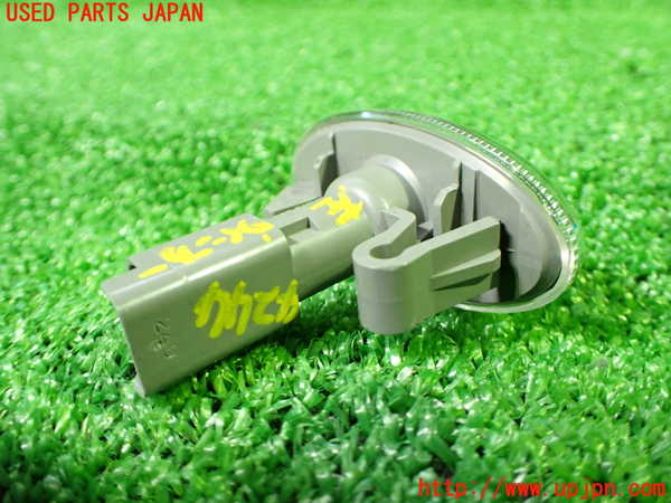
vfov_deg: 46.8
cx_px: 336
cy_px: 252
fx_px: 582
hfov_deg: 60.0
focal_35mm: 30
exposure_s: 1/60
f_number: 2.3
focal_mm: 5.4
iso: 800
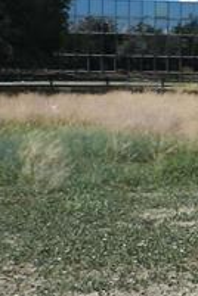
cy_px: 71
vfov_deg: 16.7
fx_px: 1006
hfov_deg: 10.4
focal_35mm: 122
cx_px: 390
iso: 160
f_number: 4.5
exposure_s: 1/800
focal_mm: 4
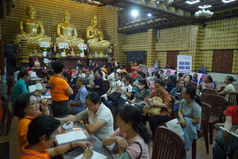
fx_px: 159
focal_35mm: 24
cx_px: 119
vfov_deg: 53.2
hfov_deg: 73.7
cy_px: 80
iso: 1600
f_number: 4
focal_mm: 24
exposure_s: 1/125
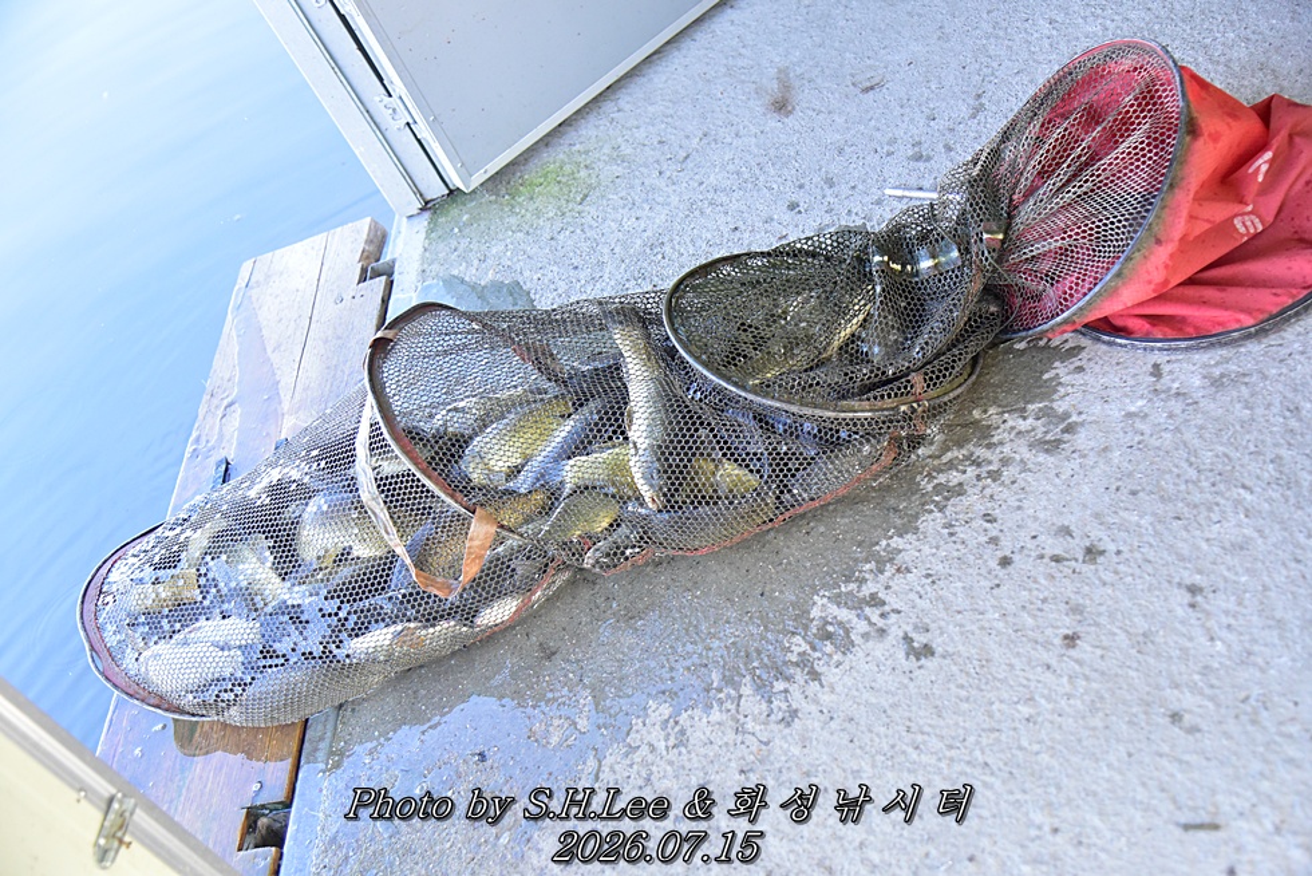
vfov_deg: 30.5
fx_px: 1604
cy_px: 438
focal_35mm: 44
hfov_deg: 44.5
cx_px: 656
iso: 3200
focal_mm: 44
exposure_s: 1/1000
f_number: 4
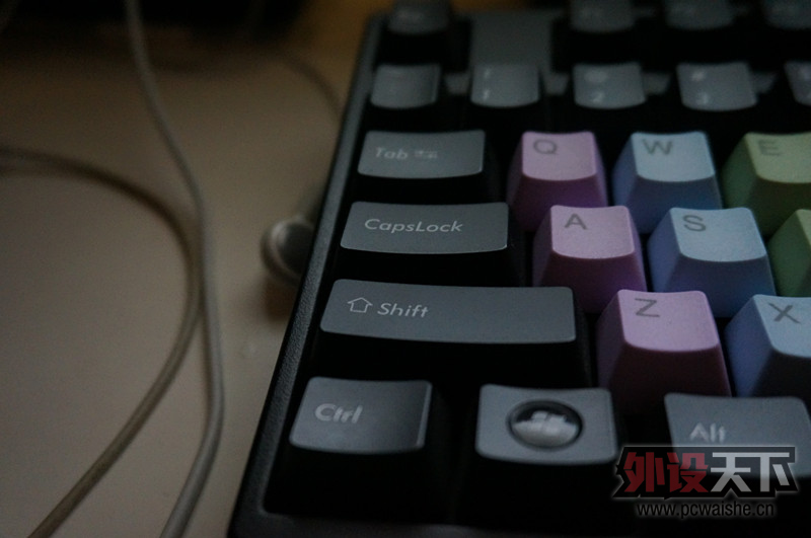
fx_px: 810
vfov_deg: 36.8
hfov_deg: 53.2
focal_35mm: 36
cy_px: 269
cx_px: 406
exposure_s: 1/30
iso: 3200
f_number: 4.5
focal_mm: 24
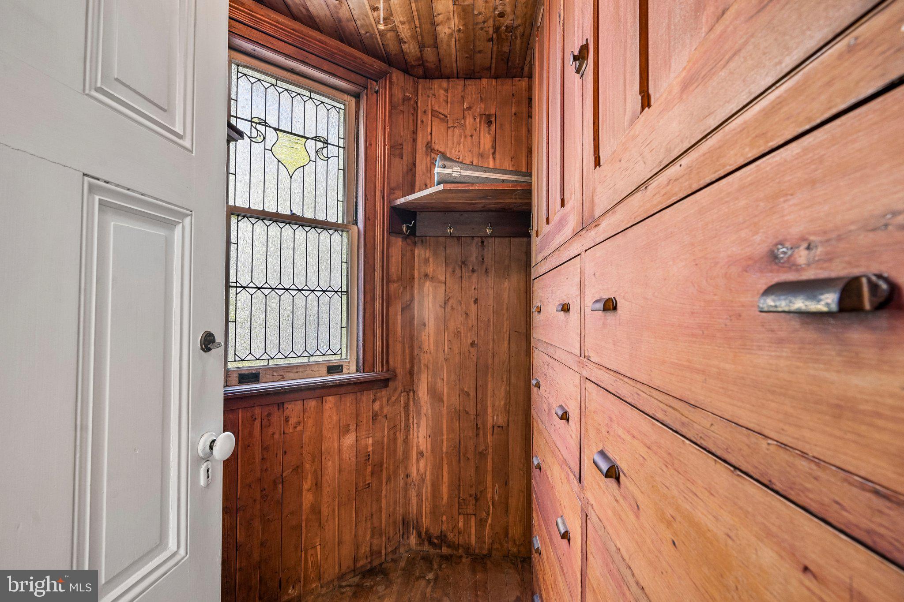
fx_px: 402
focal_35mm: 16
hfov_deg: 96.7
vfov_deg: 73.7
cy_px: 301
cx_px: 452
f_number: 8
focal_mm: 16
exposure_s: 1/25
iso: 800
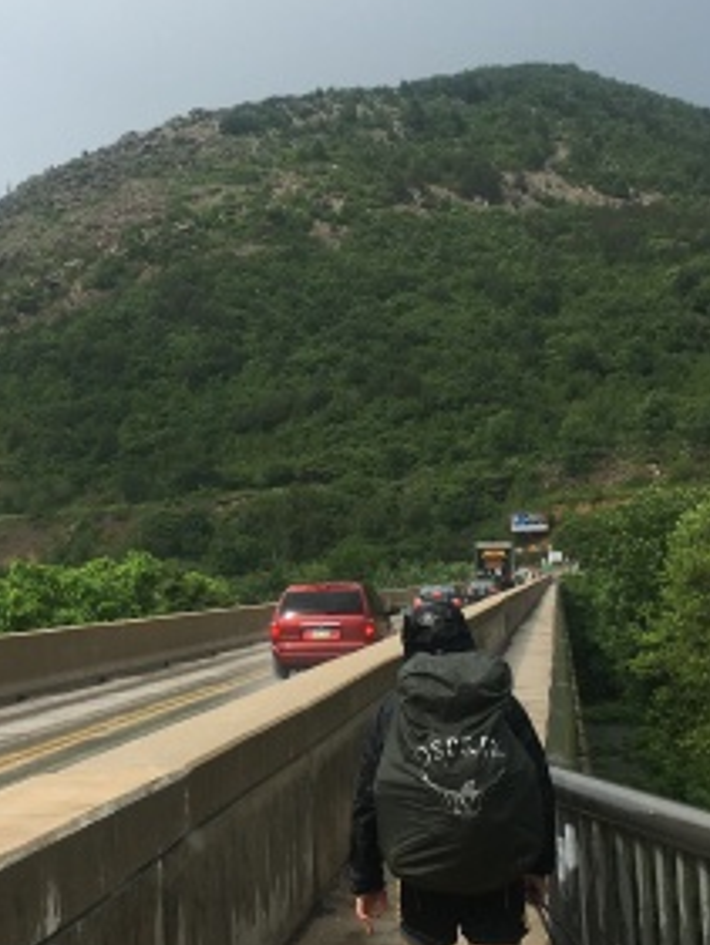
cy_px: 451
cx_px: 192
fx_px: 1804
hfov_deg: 22.1
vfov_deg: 29.4
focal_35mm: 66
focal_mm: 4.15
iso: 25
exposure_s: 1/1538
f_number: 2.2
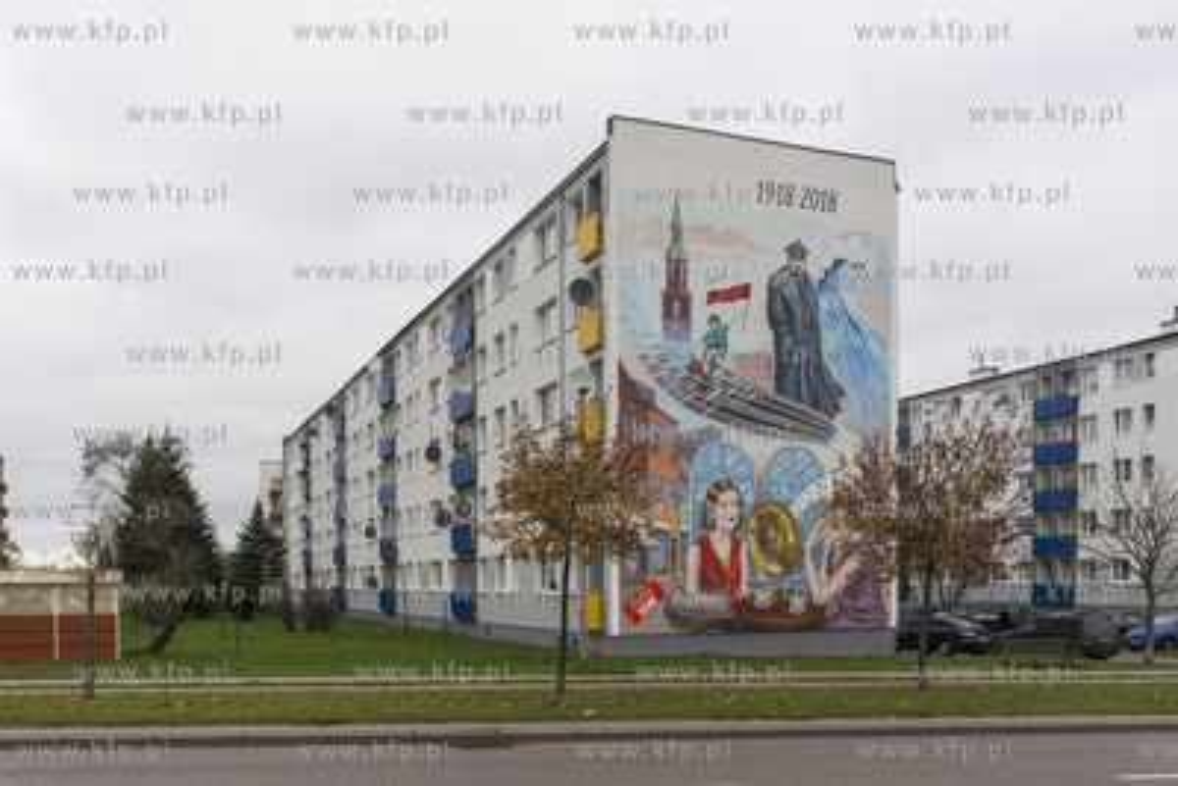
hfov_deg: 58.7
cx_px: 589
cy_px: 393
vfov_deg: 41.1
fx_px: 1047
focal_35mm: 32
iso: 400
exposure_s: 1/1250
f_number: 4.5
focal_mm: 32
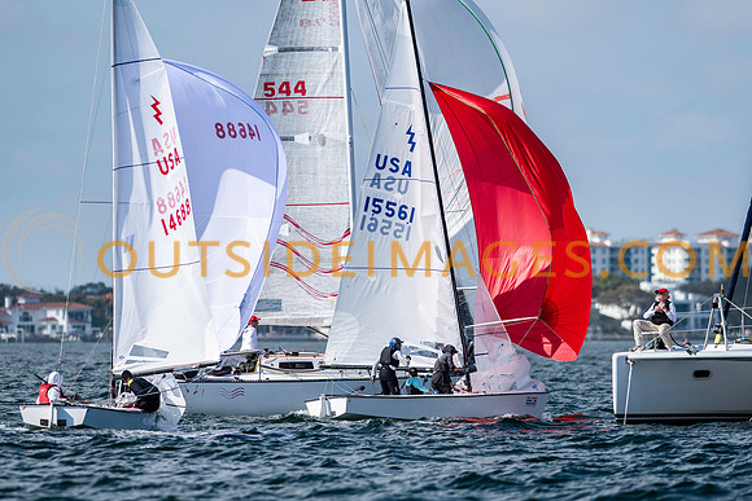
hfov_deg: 4.4
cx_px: 376
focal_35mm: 470
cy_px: 250
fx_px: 9820
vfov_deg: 2.9
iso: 200
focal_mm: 300
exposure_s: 1/3200
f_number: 5
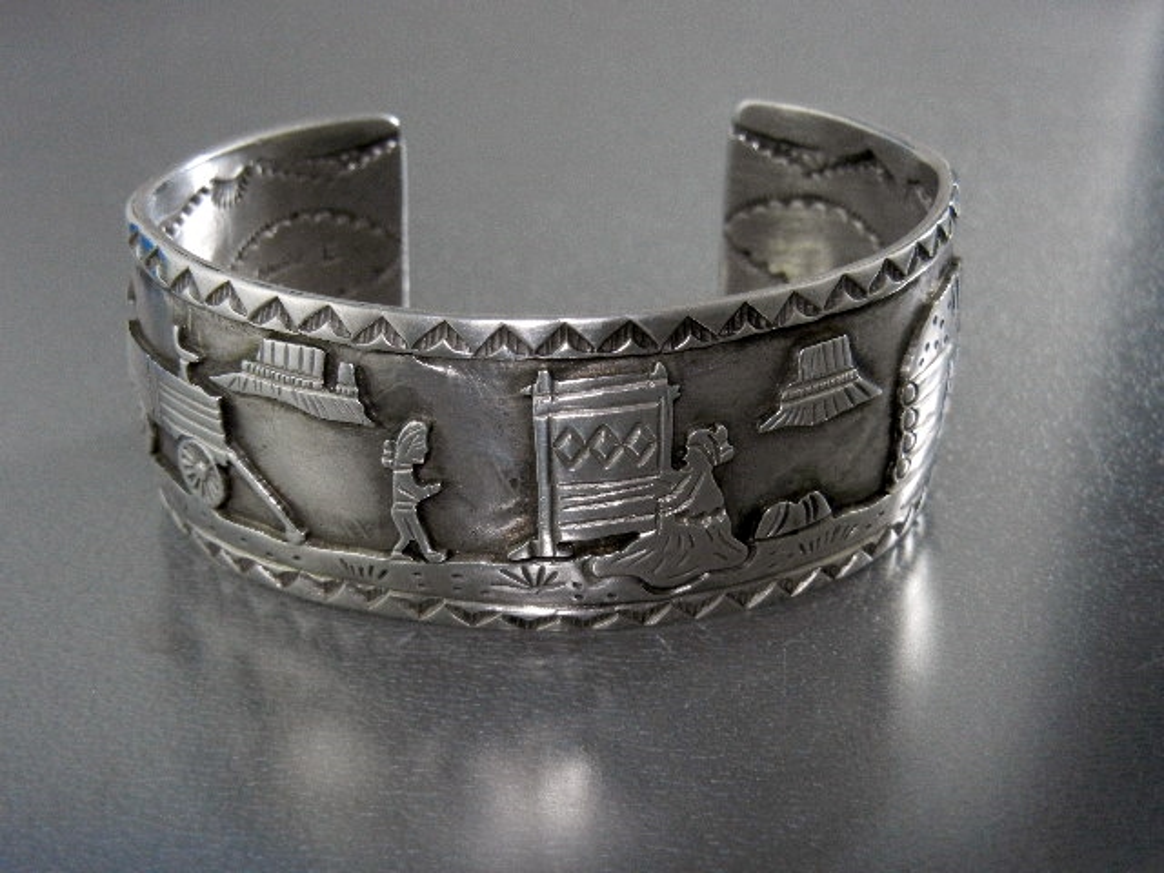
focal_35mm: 59
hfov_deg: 32.7
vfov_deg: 24.8
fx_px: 1984
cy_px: 436
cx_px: 582
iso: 800
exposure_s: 1/30
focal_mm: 10.6
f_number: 8
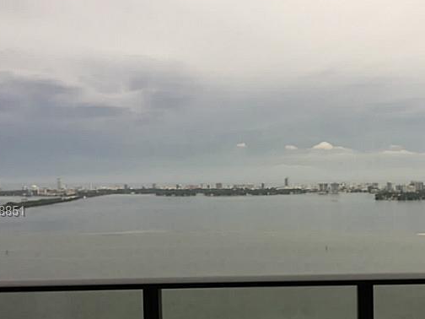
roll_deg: -0.4
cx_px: 298
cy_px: 213
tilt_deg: -2.6
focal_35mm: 46
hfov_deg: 40.5
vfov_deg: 31.3
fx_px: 565
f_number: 2.2
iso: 32
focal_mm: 4.15
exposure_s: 1/3968
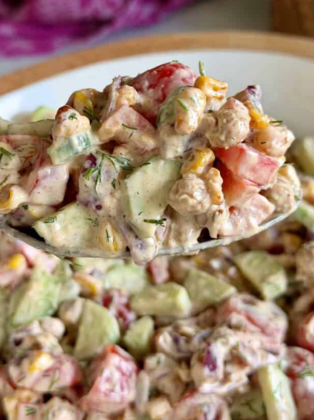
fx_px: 690
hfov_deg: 25.6
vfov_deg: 33.7
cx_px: 136
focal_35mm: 57
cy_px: 181
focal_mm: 6.8
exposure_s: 1/121
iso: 64
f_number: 1.8
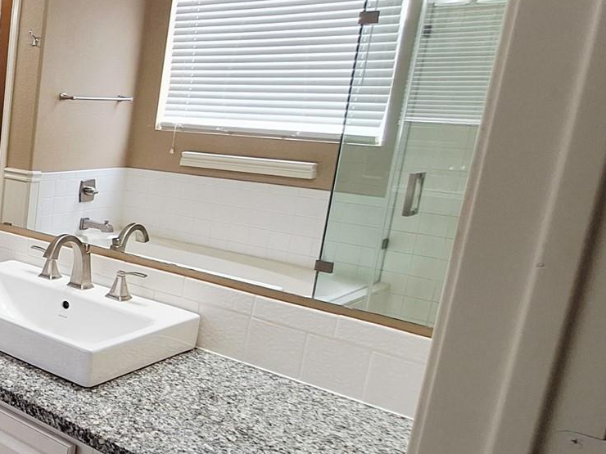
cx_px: -169
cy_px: 217
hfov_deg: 35.9
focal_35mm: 36
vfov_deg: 39.6
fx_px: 630
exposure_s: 1/50
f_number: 2.2
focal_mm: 1.74
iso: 50
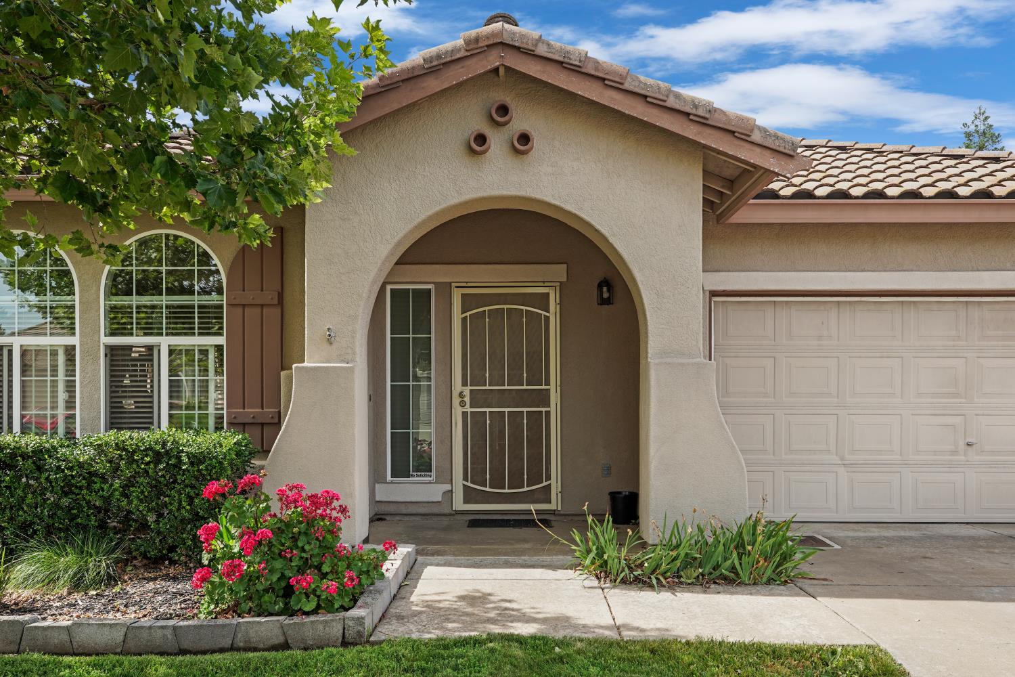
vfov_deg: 45.7
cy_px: 338
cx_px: 508
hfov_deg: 64.6
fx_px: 803
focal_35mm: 28
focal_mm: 28.5
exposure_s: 1/60
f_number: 11
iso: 200
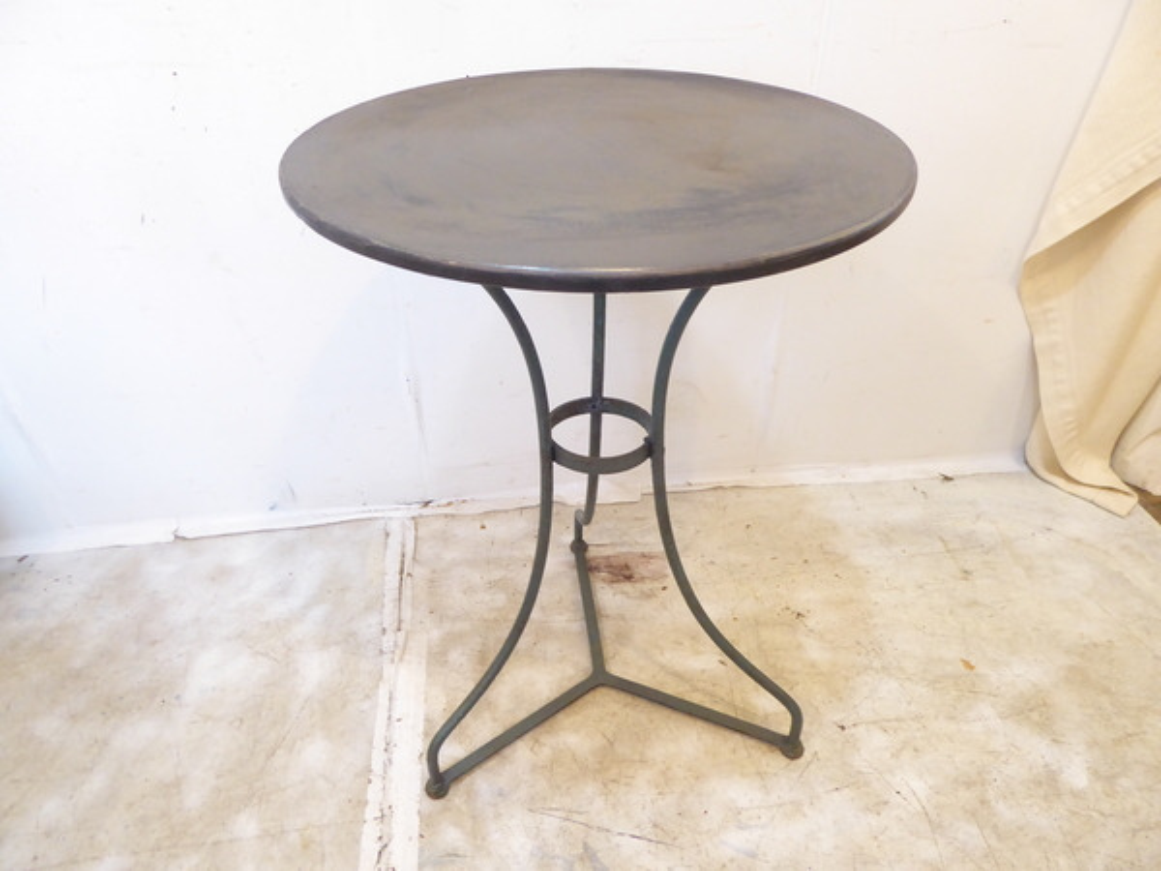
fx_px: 838
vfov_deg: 54.9
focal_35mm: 25
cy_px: 436
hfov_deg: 69.4
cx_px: 580
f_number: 3.3
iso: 400
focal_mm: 4.3
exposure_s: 1/10
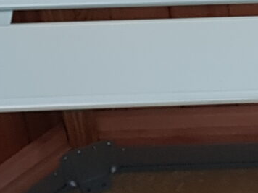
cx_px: 364
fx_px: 1394
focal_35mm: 187
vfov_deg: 7.9
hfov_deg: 10.3
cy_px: -22
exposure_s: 1/100
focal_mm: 4.2
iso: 64
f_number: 1.7
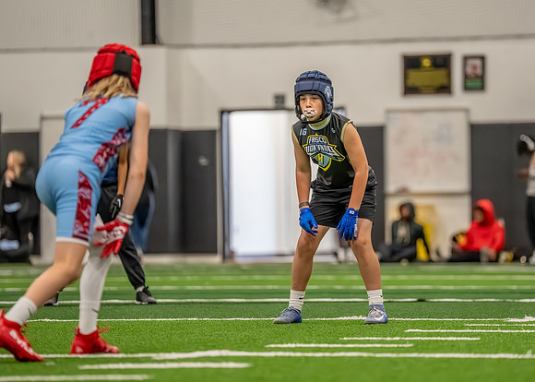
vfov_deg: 6.7
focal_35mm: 214
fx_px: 3254
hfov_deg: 9.4
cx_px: 334
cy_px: 178
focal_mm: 171
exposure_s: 1/1000
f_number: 2.8
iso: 6400
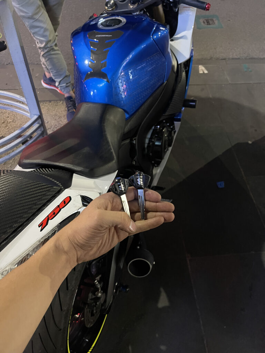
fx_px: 265
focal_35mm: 26
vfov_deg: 67.3
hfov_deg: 53.1
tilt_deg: -56.0
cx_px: 132
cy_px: 176
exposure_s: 1/30
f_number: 1.6
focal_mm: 5.1
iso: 800
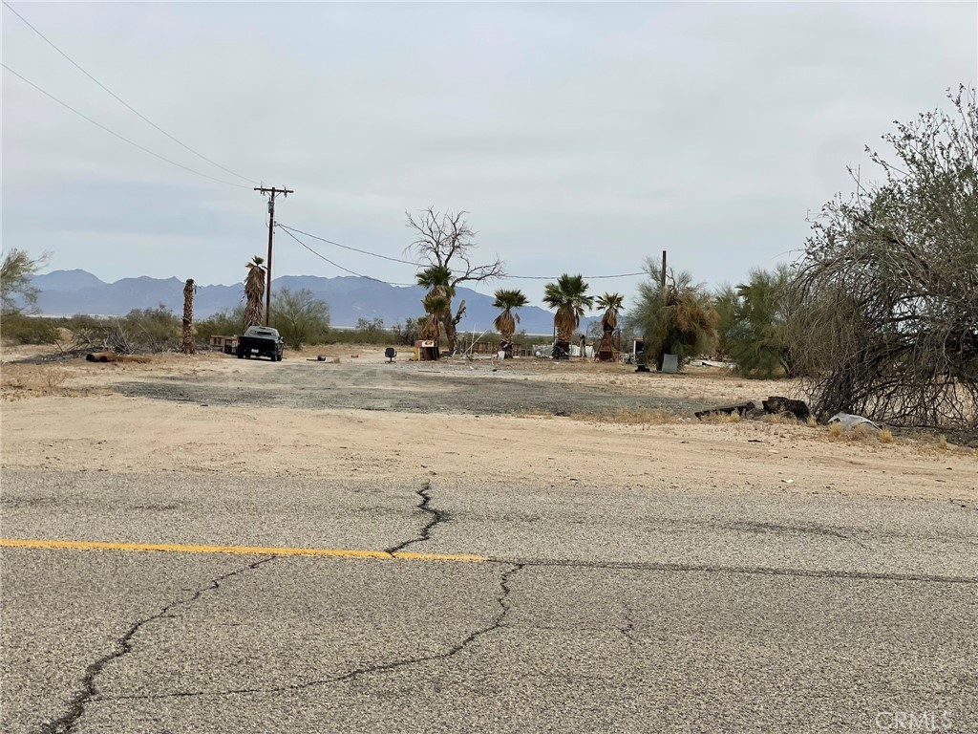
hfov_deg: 36.8
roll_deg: -3.0
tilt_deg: -1.3
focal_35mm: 52
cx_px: 489
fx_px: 1469
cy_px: 367
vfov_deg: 28.0
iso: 25
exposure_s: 1/3425
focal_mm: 6
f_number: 2
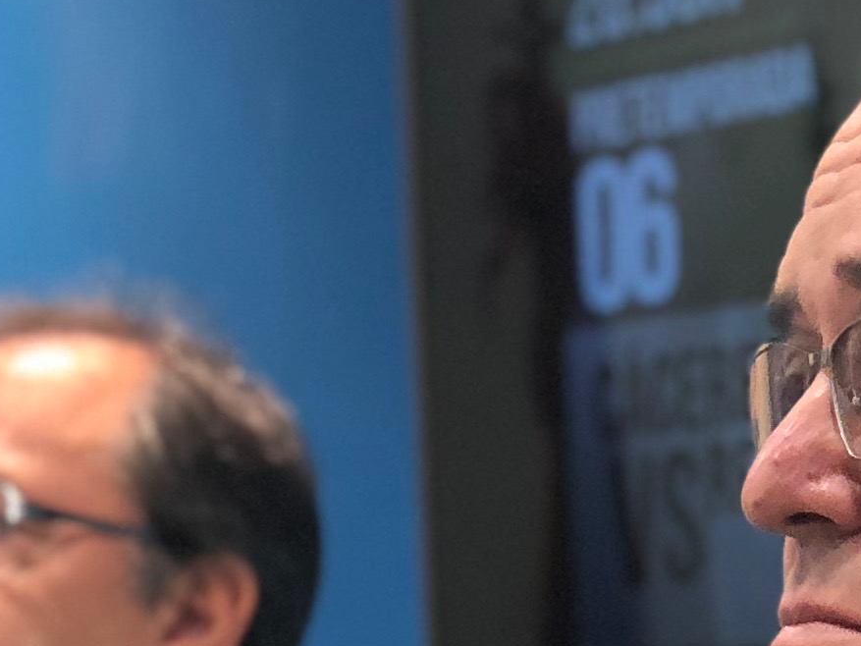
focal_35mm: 239
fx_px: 5945
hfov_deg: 8.2
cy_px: 1017
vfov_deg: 6.1
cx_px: -118
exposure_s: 1/50
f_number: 2.4
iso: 80
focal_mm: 6
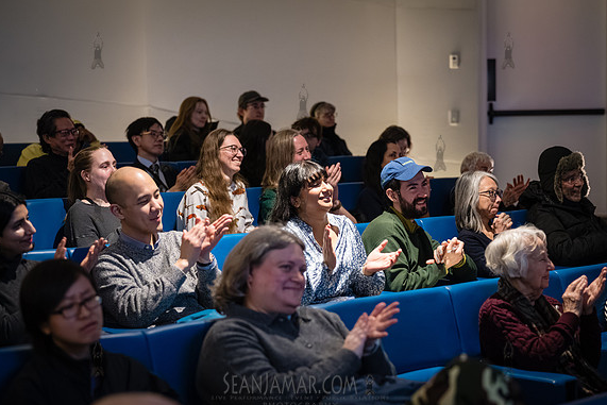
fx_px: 1181
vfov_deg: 19.5
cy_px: 204
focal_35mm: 70
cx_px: 302
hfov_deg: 28.8
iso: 8000
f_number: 2.8
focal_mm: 69
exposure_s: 1/200
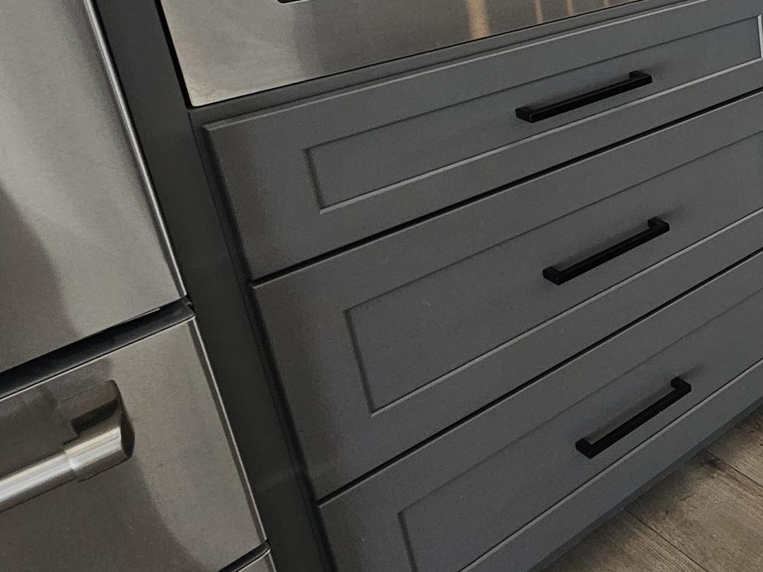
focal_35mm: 36
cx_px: 1004
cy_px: 25
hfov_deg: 34.8
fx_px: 794
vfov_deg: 36.4
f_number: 2.2
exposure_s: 1/60
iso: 100
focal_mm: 2.2
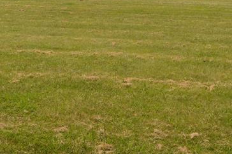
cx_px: 71
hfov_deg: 26.5
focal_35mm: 76
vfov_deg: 17.5
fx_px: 489
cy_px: 4
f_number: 9
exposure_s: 1/320
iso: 100
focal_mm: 18
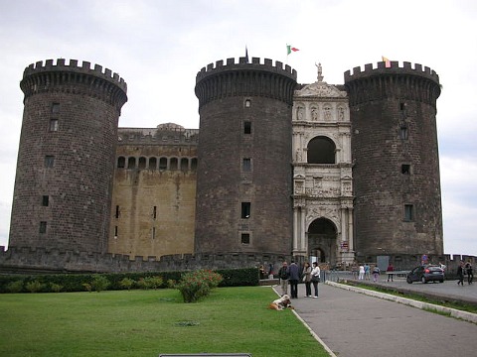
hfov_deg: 52.6
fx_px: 482
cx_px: 238
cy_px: 178
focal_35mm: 35
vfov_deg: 40.7
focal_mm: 5.8
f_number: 3
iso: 50
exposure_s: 1/248
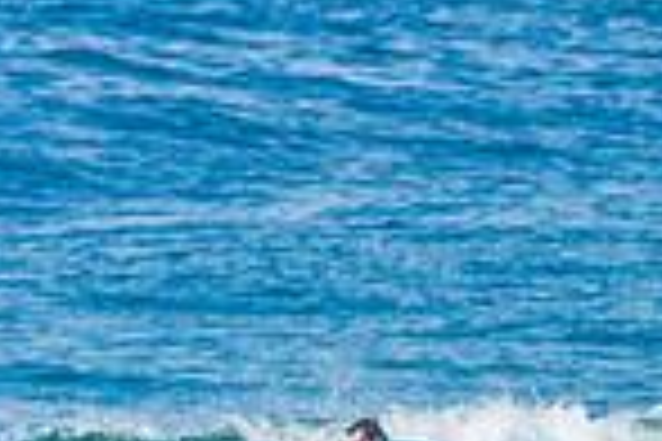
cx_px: 473
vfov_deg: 0.7
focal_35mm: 1967
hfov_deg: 1.0
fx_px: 36168
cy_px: 538
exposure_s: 1/2000
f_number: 5.6
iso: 250
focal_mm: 500
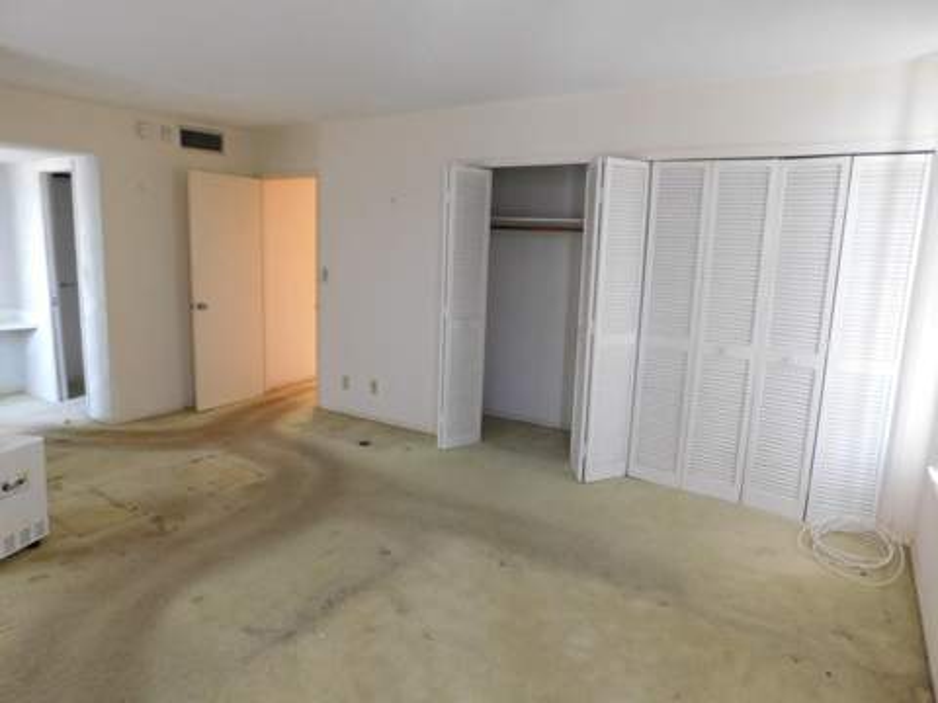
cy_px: 352
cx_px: 469
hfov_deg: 73.9
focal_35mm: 23
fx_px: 623
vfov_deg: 58.9
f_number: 3
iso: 400
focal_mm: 4
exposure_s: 1/13
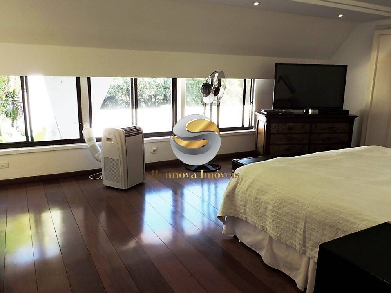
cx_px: 196
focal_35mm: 28
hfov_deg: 63.5
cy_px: 146
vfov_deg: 49.7
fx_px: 316
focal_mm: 5
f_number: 3.1
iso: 100
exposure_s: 1/60
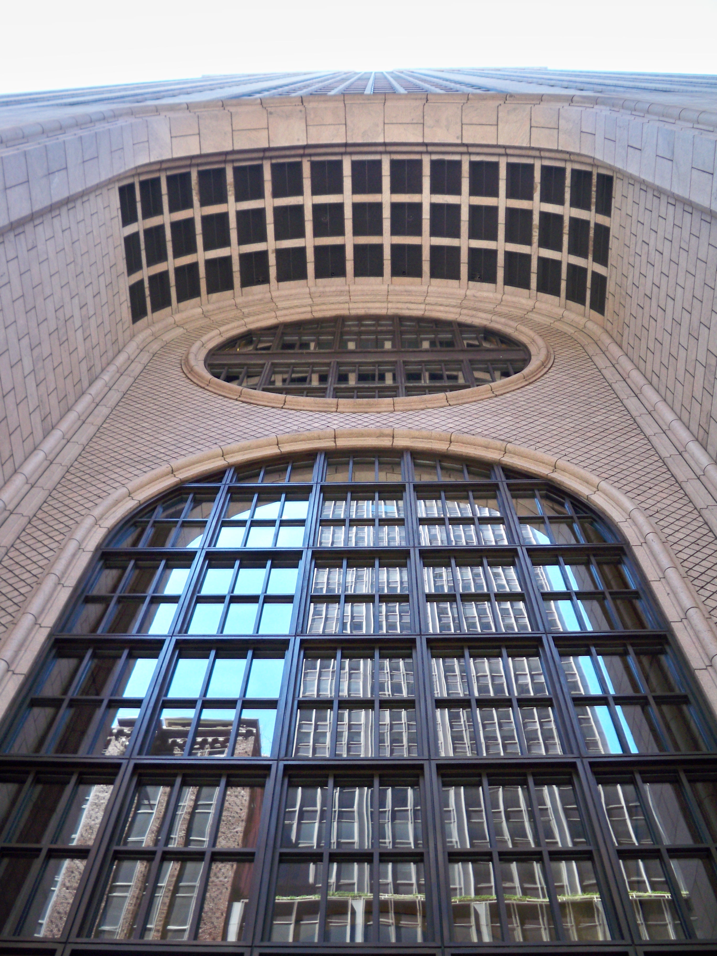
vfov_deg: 52.6
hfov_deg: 40.7
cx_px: 358
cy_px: 478
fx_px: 967
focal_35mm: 35
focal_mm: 6.3
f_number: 3.1
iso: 125
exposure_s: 1/60
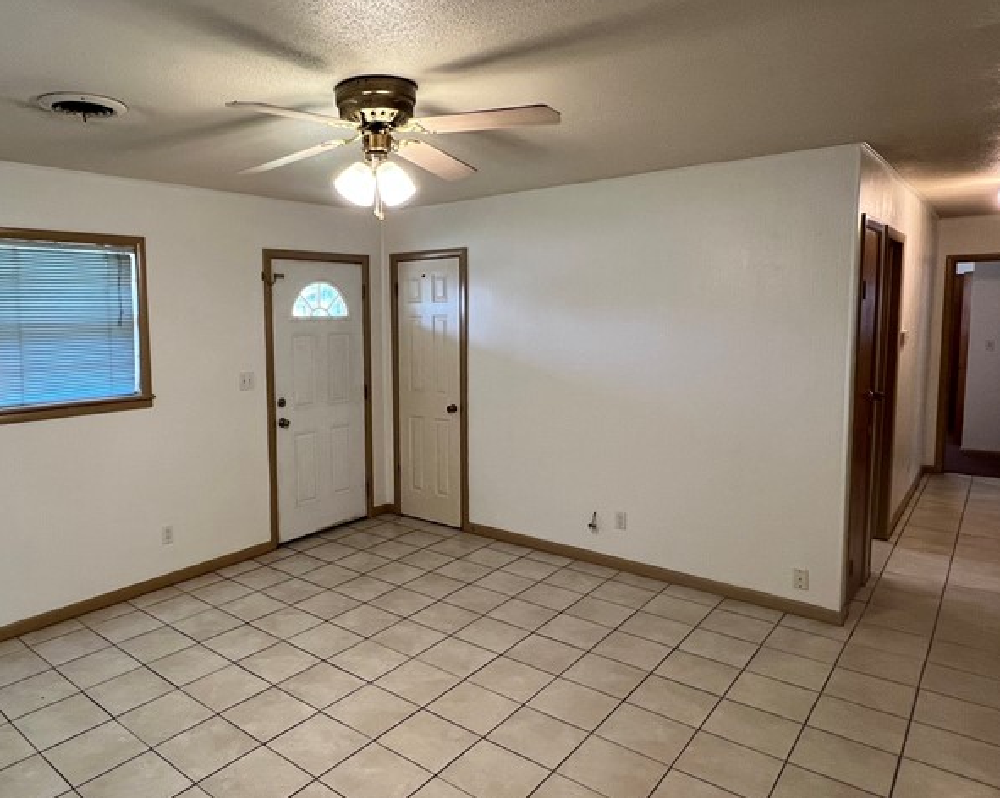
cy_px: 377
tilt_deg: -5.4
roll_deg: +0.8
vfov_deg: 63.0
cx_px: 376
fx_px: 651
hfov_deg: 73.8
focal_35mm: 22
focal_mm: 1.57
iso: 125
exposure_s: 1/60
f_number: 1.8
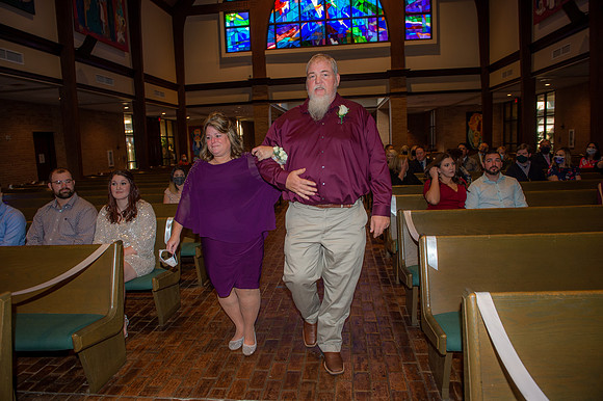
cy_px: 200
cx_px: 302
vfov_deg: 53.1
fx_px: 402
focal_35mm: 24
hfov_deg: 73.8
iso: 640
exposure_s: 1/100
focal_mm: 24
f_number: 5
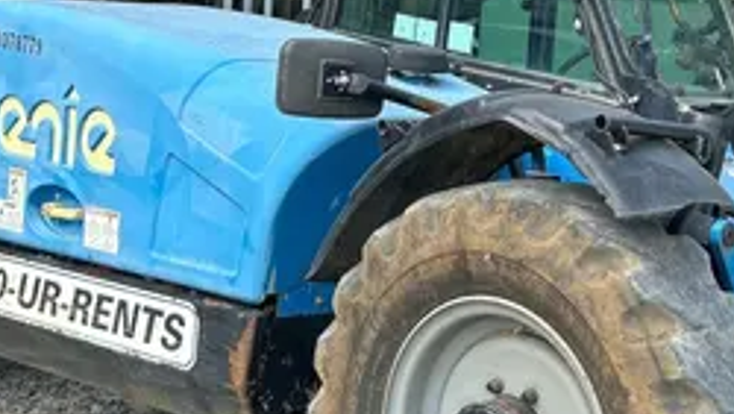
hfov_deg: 25.5
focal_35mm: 83
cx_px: 437
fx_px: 1616
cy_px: 113
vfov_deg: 14.5
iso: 50
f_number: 1.5
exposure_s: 1/1124
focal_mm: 5.7
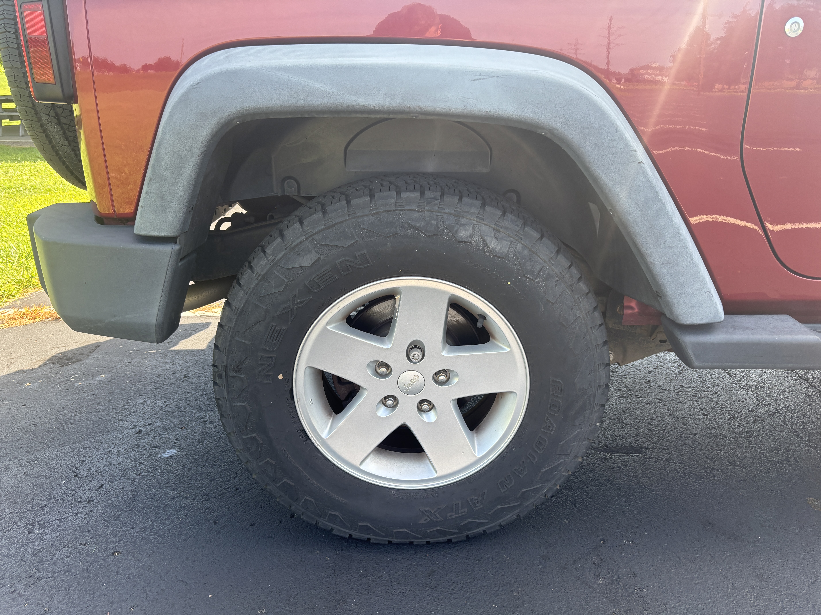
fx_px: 617
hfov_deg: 67.3
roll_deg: -0.4
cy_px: 308
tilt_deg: -20.0
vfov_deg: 53.1
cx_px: 410
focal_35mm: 26
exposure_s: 1/304
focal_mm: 5.96
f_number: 1.6
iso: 50
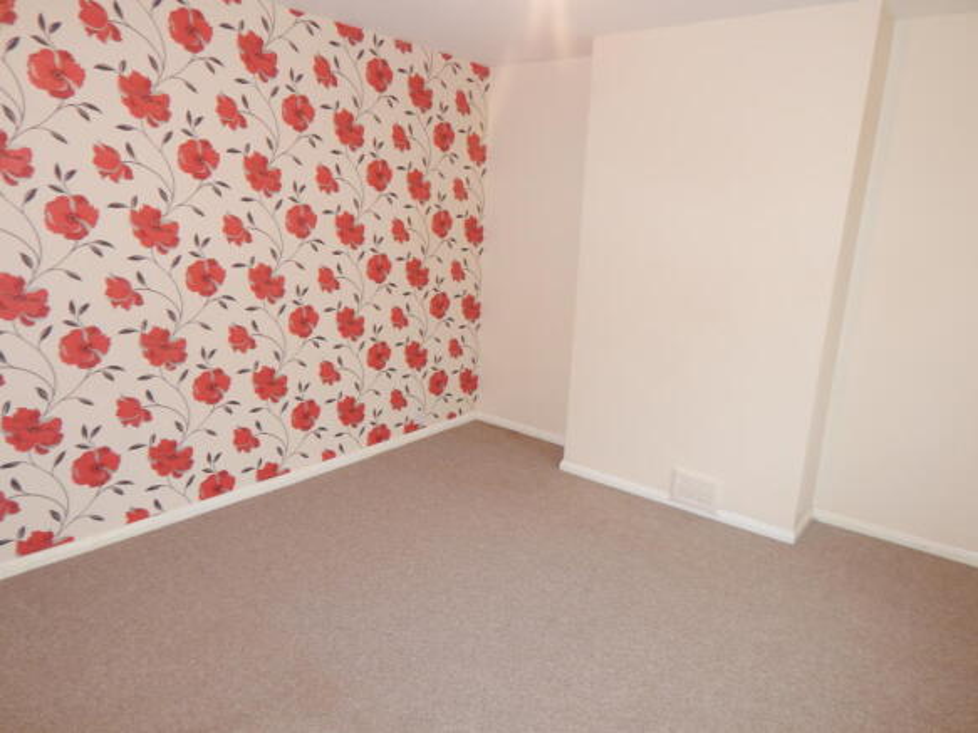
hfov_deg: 73.9
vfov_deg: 58.9
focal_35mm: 23
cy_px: 366
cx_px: 489
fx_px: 650
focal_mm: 4
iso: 200
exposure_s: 1/30
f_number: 3
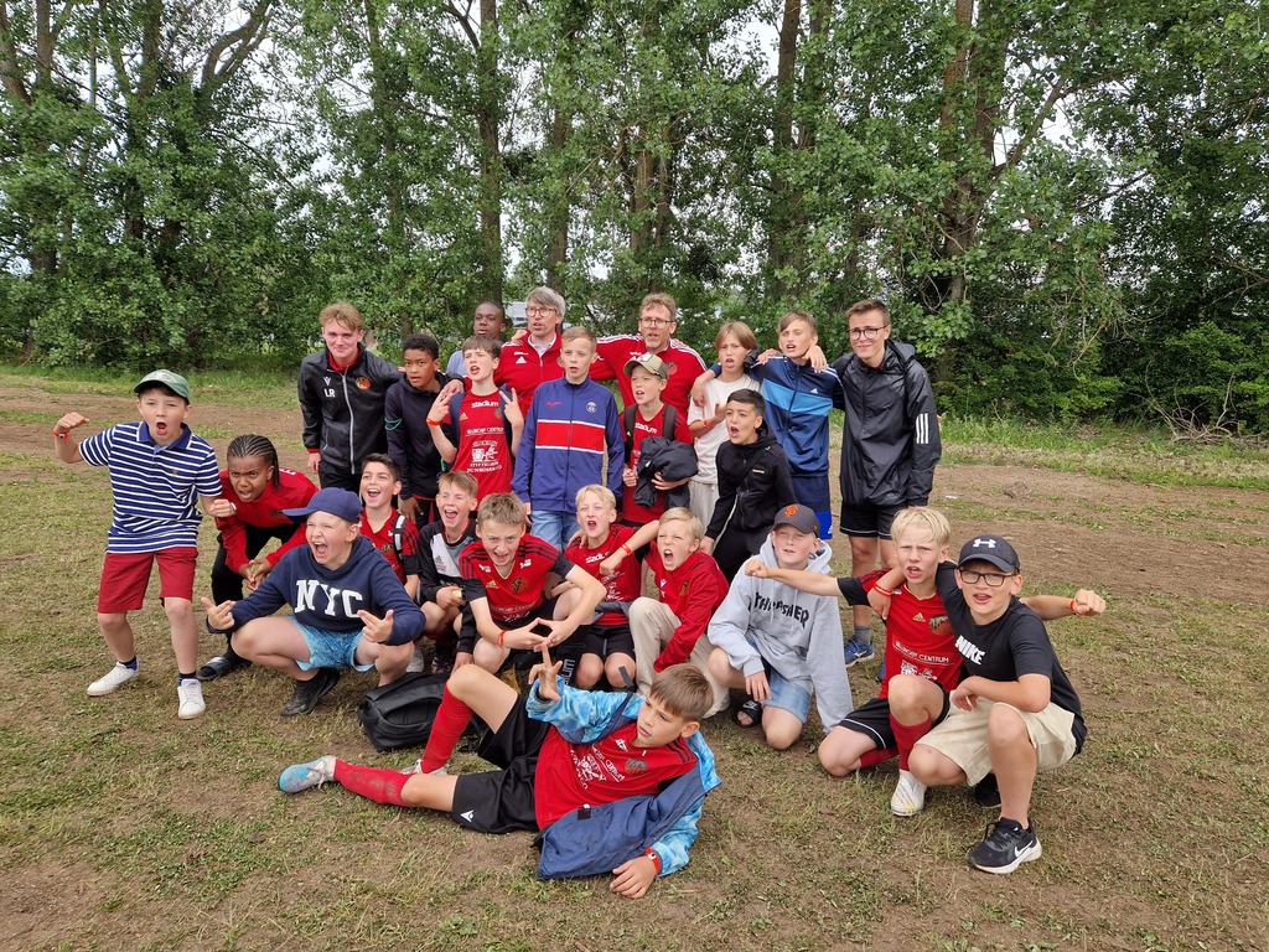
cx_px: 634
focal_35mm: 23
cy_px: 476
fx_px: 843
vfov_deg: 58.9
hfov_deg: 73.9
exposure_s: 1/210
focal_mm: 5.4
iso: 50
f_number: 1.8
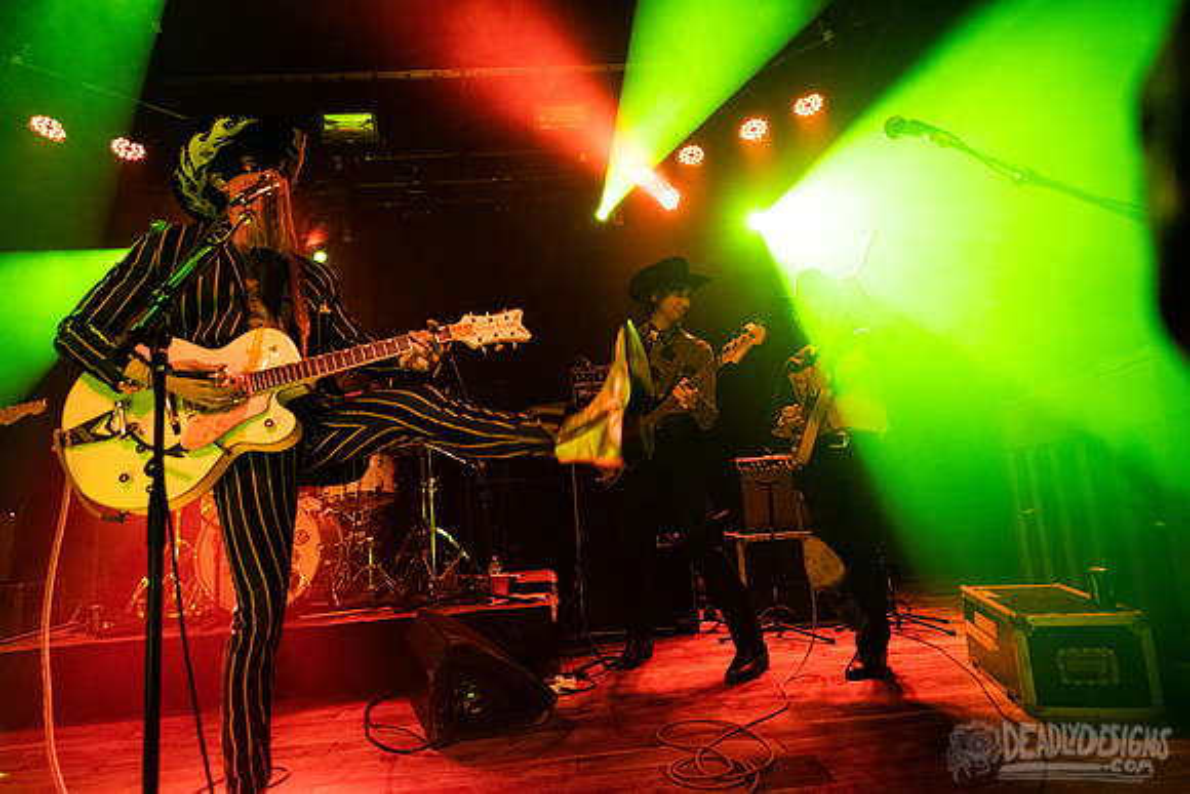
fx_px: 661
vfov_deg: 62.0
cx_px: 595
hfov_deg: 84.0
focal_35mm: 20
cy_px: 397
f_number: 3.2
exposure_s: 1/250
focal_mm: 20
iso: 3200
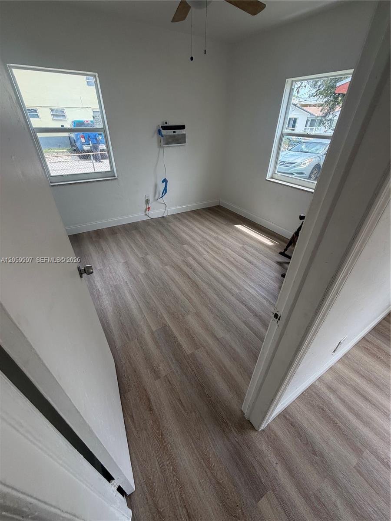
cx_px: 196
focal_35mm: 14
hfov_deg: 85.7
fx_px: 211
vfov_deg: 102.1
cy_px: 260
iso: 64
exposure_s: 1/121
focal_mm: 2.22
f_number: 2.2
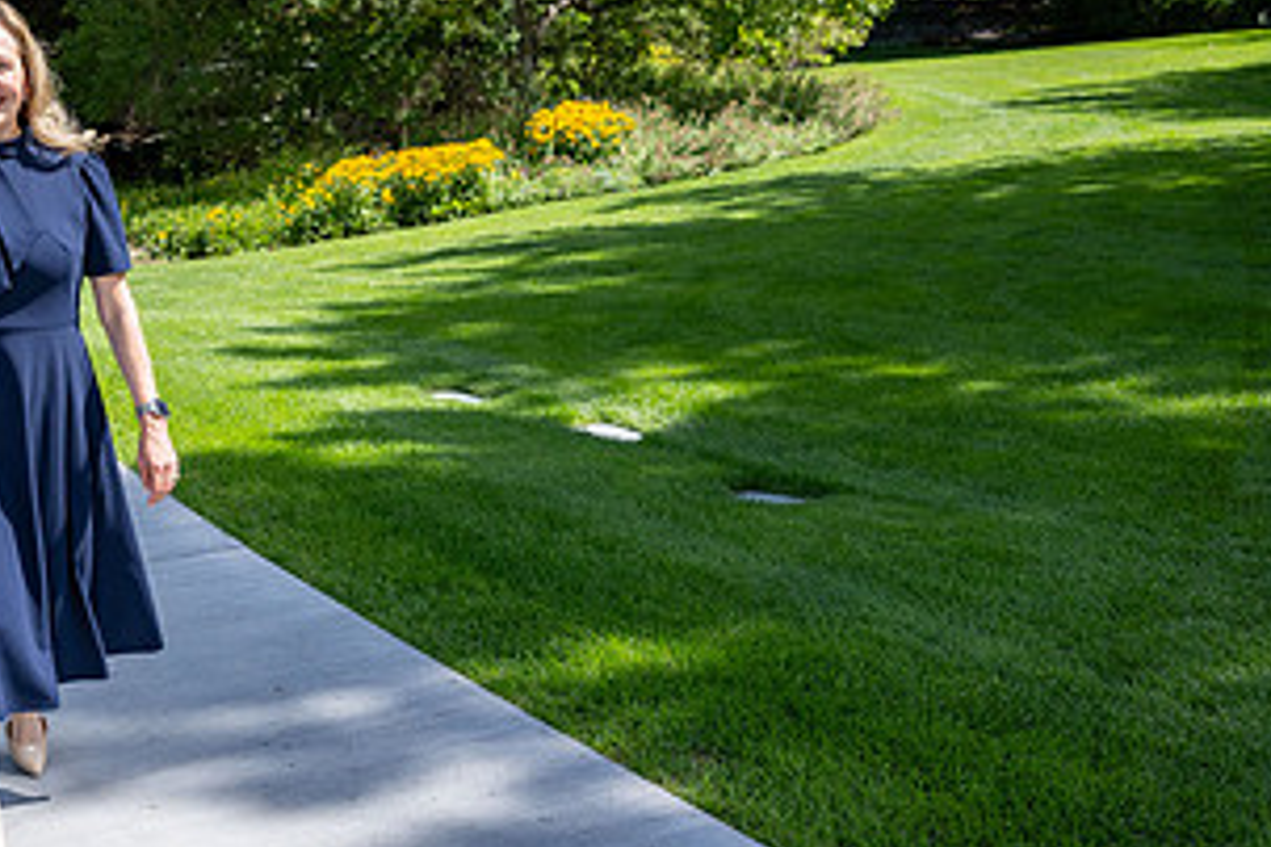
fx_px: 1624
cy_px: 266
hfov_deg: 41.4
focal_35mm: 46
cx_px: 310
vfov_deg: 29.0
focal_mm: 24
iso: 100
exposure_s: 1/1000
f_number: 4
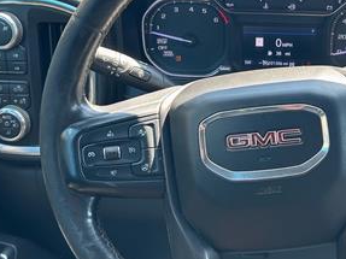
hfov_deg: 32.7
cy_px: 113
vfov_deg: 25.2
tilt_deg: -27.5
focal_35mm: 58
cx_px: 253
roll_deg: +1.2
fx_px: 579
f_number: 1.5
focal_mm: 5.7
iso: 64
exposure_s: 1/121
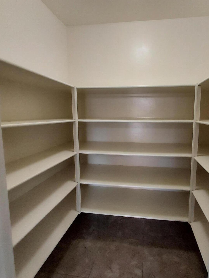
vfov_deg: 87.7
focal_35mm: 18
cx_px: 130
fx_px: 145
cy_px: 136
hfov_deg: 70.5
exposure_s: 1/60
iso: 100
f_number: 2.2
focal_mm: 1.42
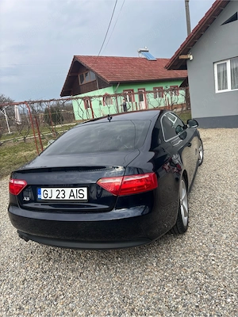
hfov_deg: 53.1
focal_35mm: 26
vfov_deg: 67.3
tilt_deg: -11.0
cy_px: 158
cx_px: 119
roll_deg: +10.4
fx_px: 238
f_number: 1.6
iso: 50
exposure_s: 1/851
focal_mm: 5.96
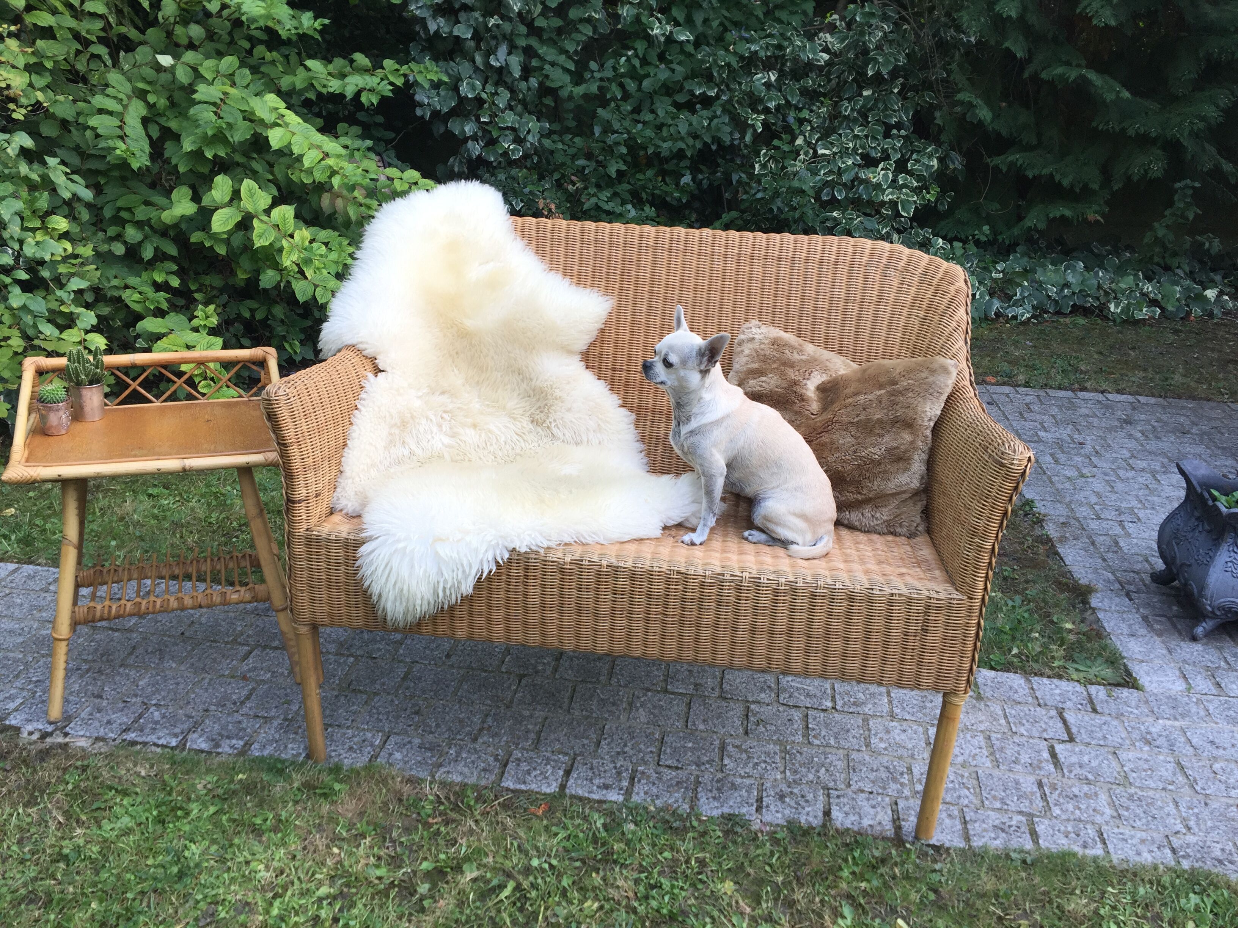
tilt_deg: -21.1
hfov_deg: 61.7
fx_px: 1037
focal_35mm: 29
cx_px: 619
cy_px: 464
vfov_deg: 48.2
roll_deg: -3.8
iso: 32
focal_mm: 4.15
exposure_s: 1/120
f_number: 2.2
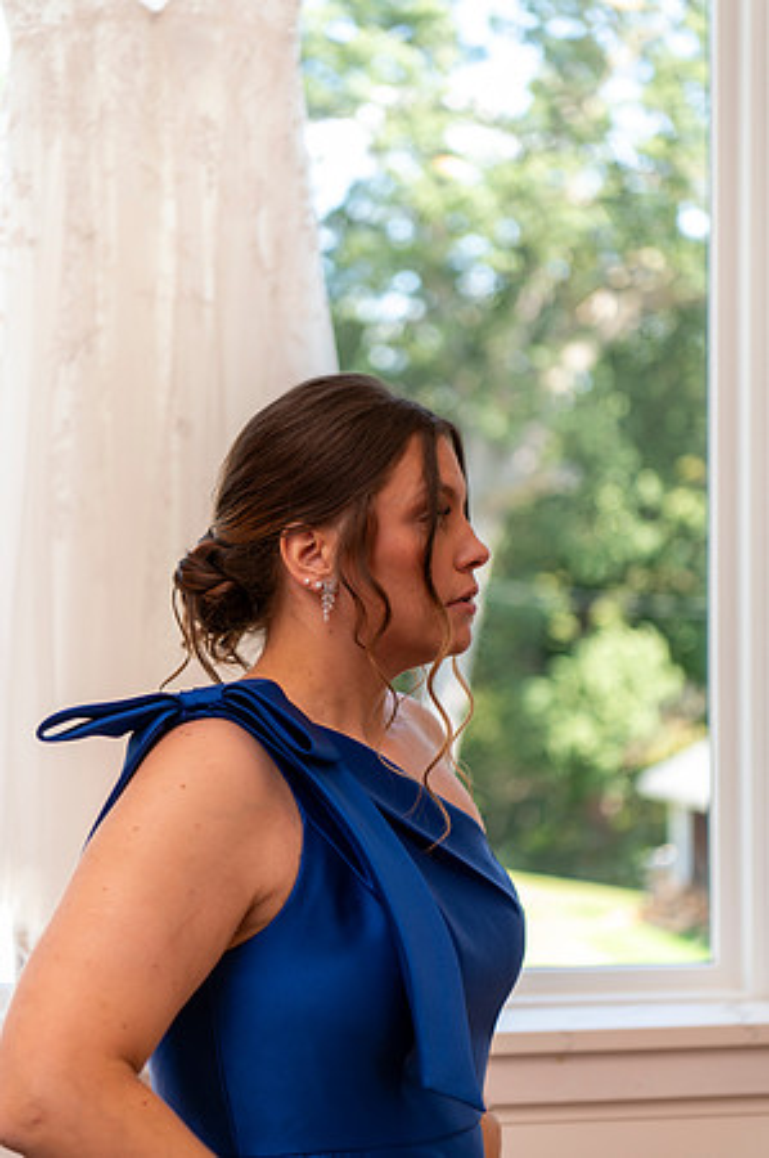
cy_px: 579
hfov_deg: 19.4
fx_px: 2248
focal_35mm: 70
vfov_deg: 28.9
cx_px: 384
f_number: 2.8
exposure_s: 1/100
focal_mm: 70
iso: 250
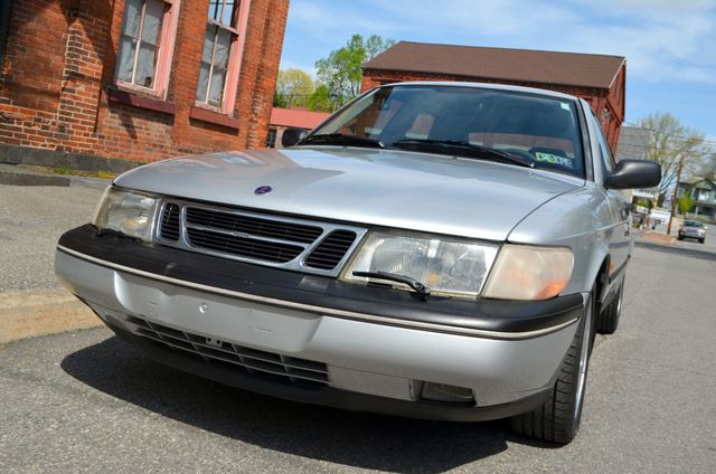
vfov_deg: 39.8
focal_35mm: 33
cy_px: 237
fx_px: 655
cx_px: 358
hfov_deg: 57.3
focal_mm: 22
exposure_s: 1/320
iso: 100
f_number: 9
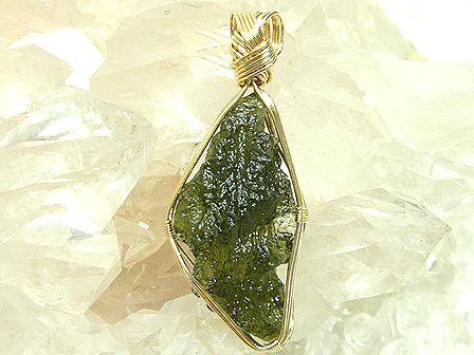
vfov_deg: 20.7
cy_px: 178
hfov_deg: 27.4
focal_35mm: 71
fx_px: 972
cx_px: 237
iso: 125
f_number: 3.6
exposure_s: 1/30
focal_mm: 6.5
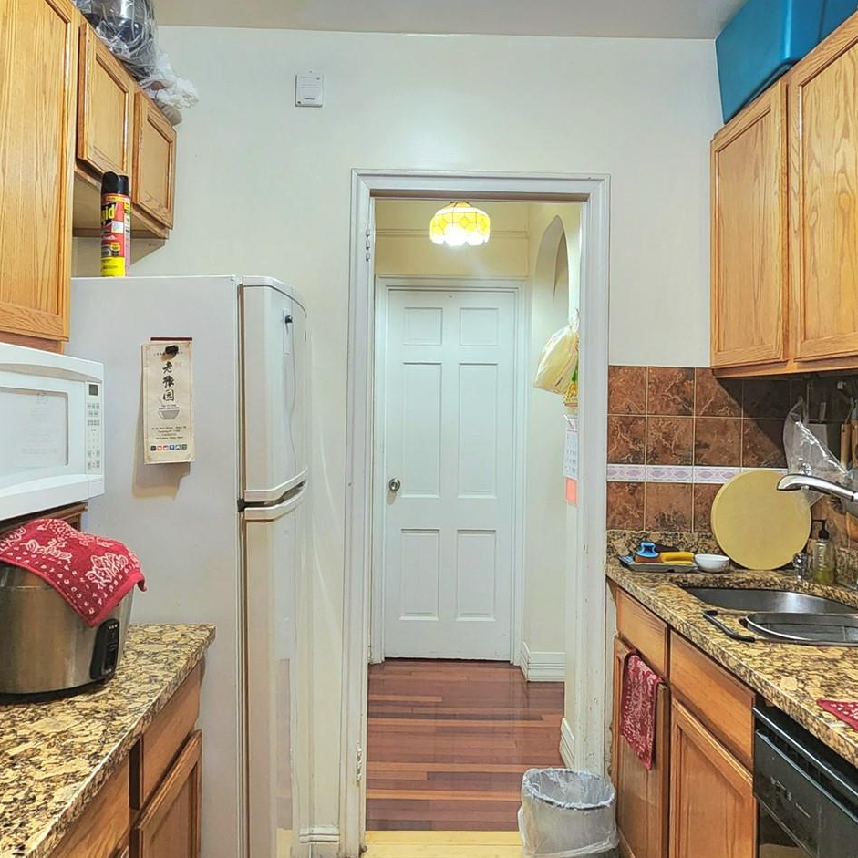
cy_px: 402
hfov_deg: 62.8
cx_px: 465
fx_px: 701
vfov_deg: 62.9
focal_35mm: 25
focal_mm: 2.2
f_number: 2.2
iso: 250
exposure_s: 1/60.2
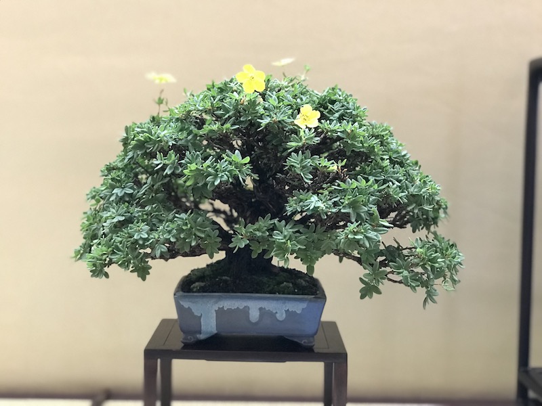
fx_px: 892
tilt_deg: -3.6
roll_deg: -0.6
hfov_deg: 33.8
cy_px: 203
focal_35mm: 57
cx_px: 271
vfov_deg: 25.7
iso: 500
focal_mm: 6.6
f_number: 2.8
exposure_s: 1/50
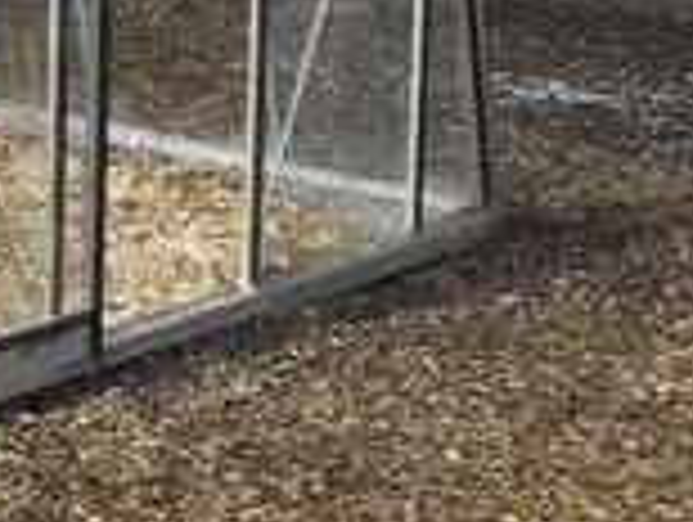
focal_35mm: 102
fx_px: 2045
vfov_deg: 13.9
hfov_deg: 18.0
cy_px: -184
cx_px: -202
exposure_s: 1/350
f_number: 3.2
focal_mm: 6.3
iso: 100
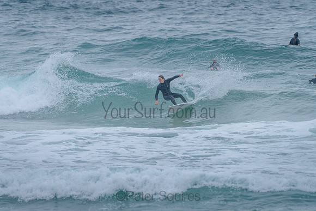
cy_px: 82
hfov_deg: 3.4
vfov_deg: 2.2
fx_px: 5380
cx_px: 158
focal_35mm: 613
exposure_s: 1/1250
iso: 450
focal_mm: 500
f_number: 5.6
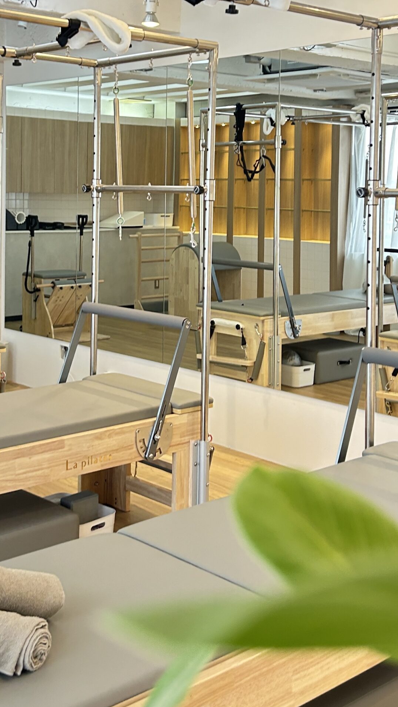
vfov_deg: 52.8
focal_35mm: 38
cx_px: 160
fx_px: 713
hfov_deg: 31.1
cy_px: 355
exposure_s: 1/50
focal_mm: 5.7
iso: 100
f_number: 1.5
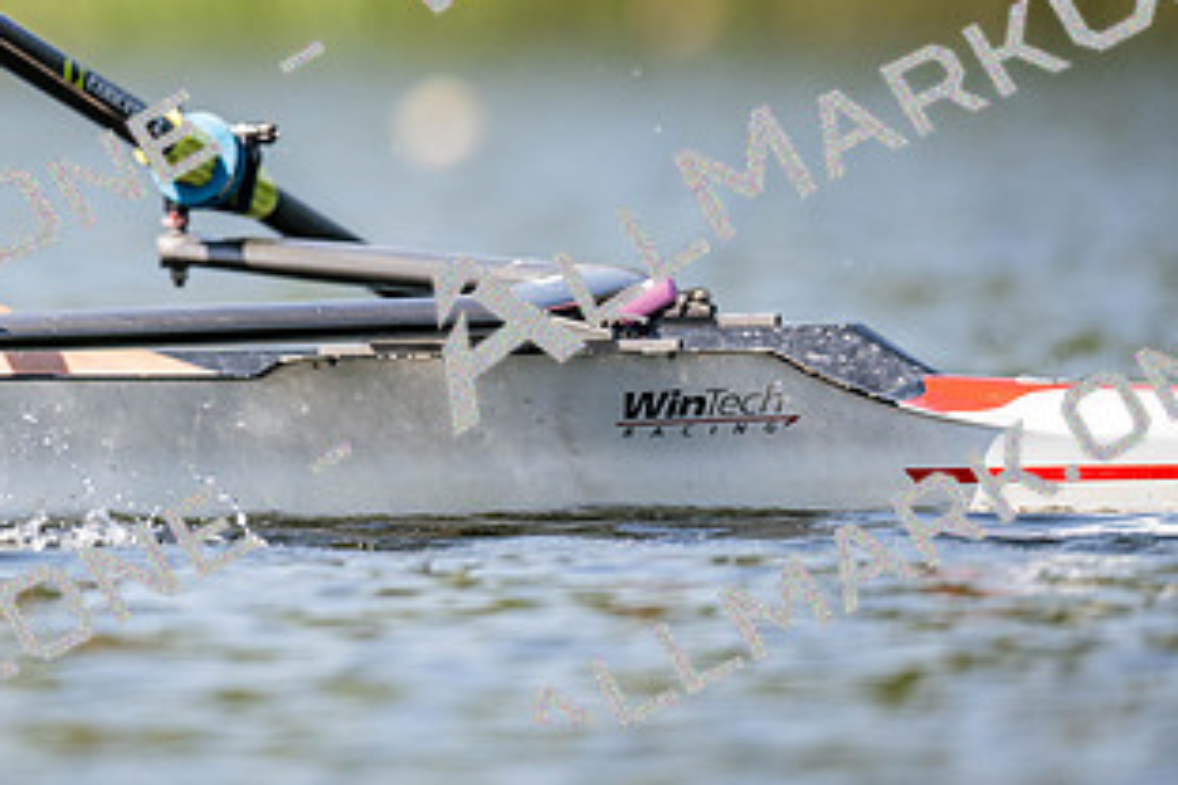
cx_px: 109
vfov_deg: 1.2
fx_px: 36450
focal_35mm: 1114
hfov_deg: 1.9
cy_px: 77
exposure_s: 1/2500
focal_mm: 600
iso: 360
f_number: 4
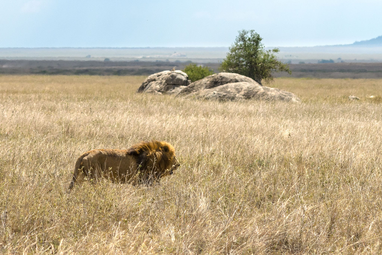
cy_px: 118
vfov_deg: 4.8
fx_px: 3029
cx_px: 131
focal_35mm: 286
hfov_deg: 7.2
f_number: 6.3
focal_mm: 120
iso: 400
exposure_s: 1/1600
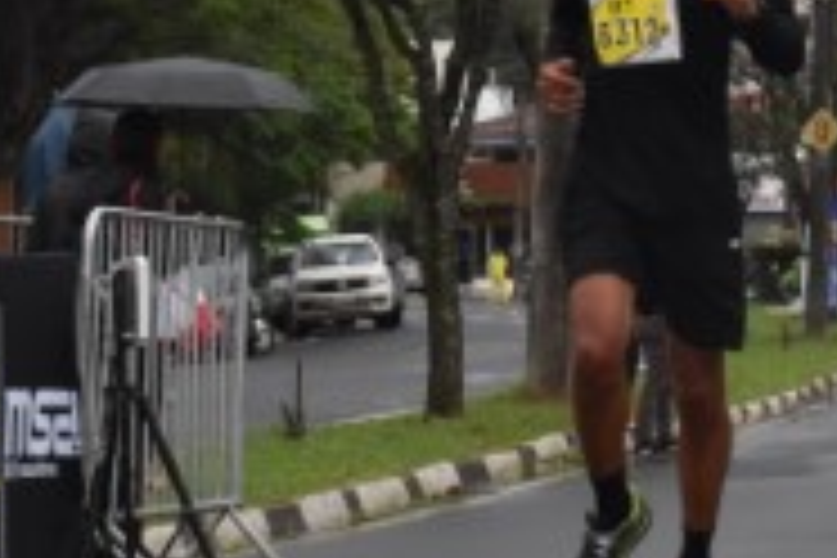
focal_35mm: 217
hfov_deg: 9.4
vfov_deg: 6.3
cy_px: 16
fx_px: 5045
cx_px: 801
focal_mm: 42
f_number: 13
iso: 1600
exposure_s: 1/250
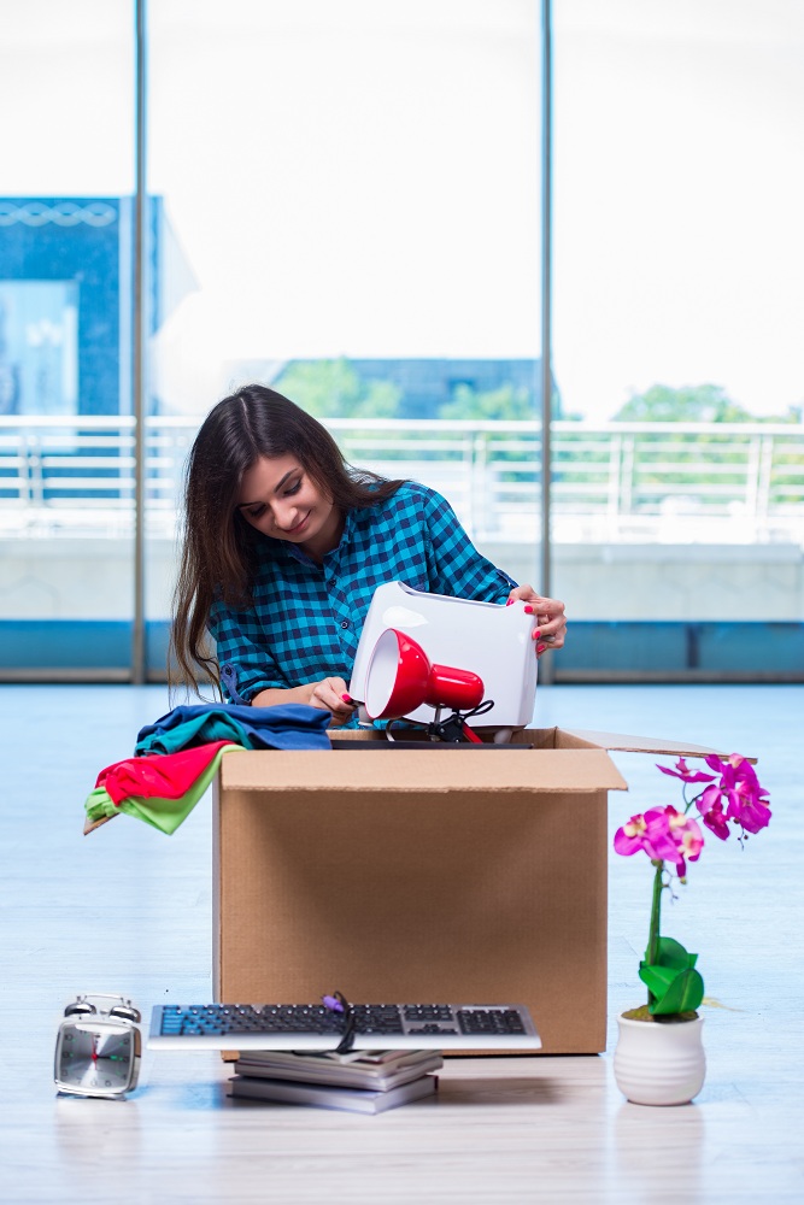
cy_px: 602
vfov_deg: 28.8
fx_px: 2344
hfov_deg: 19.5
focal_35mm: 70
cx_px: 402
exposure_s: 1/80
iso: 100
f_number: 3.5
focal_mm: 70
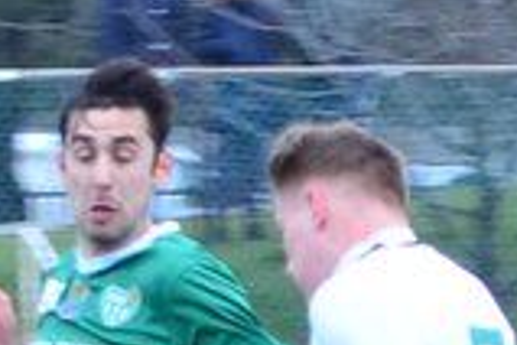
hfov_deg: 3.9
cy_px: 648
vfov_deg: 2.6
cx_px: 75
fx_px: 7596
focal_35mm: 529
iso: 500
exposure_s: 1/250
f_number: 5
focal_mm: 70
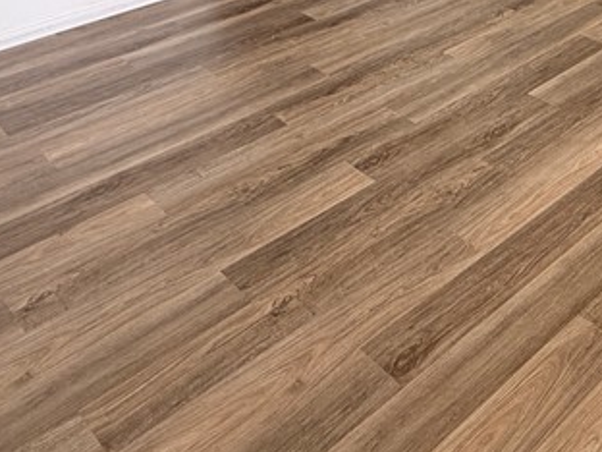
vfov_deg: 28.8
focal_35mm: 46
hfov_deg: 39.2
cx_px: 504
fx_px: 800
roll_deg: -0.6
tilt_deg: -21.4
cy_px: -35
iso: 160
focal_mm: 2.22
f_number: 2.2
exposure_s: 1/121
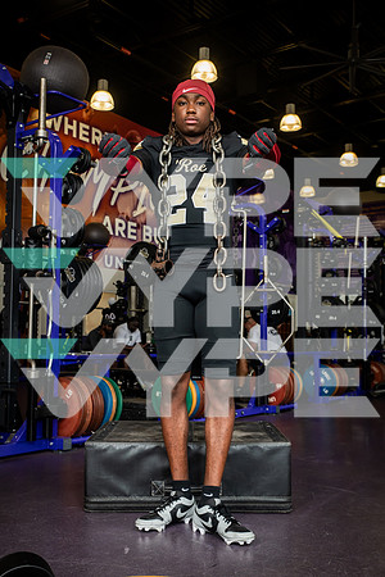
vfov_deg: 48.5
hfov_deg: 33.4
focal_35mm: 40
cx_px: 192
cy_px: 288
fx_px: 642
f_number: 5.6
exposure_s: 1/250
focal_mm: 40
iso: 500
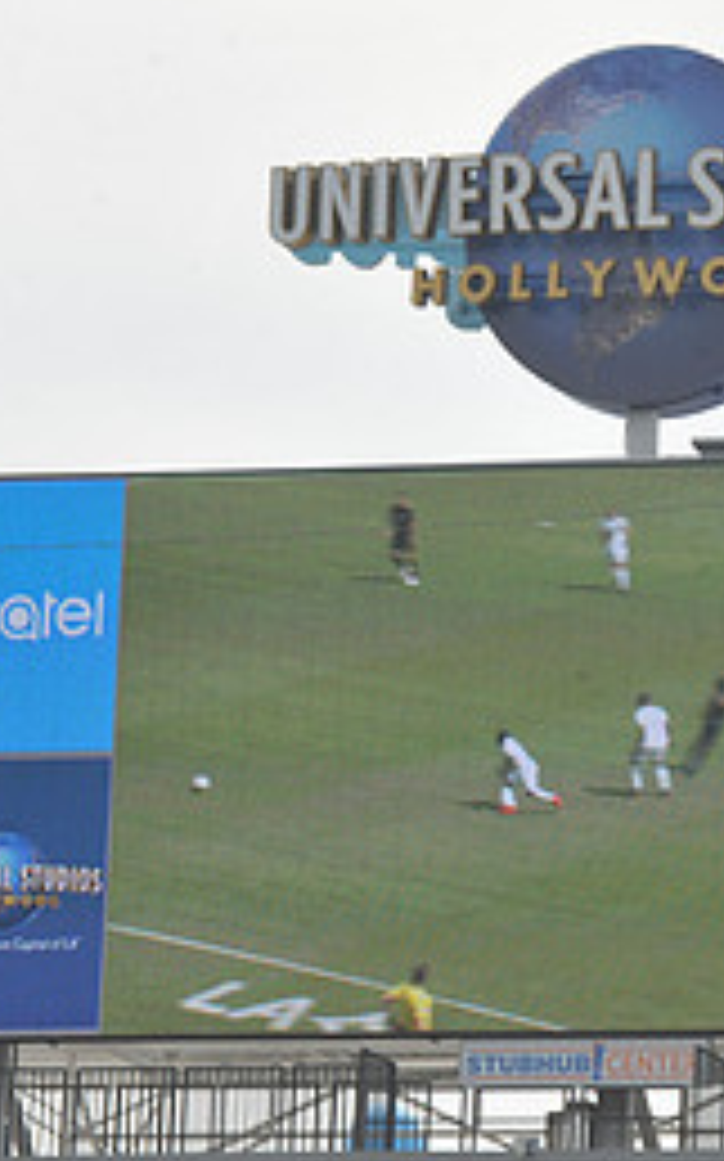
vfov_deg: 5.7
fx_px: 11568
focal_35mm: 366
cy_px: 567
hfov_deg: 3.6
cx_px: 697
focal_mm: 160
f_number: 13
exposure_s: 1/640
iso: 320
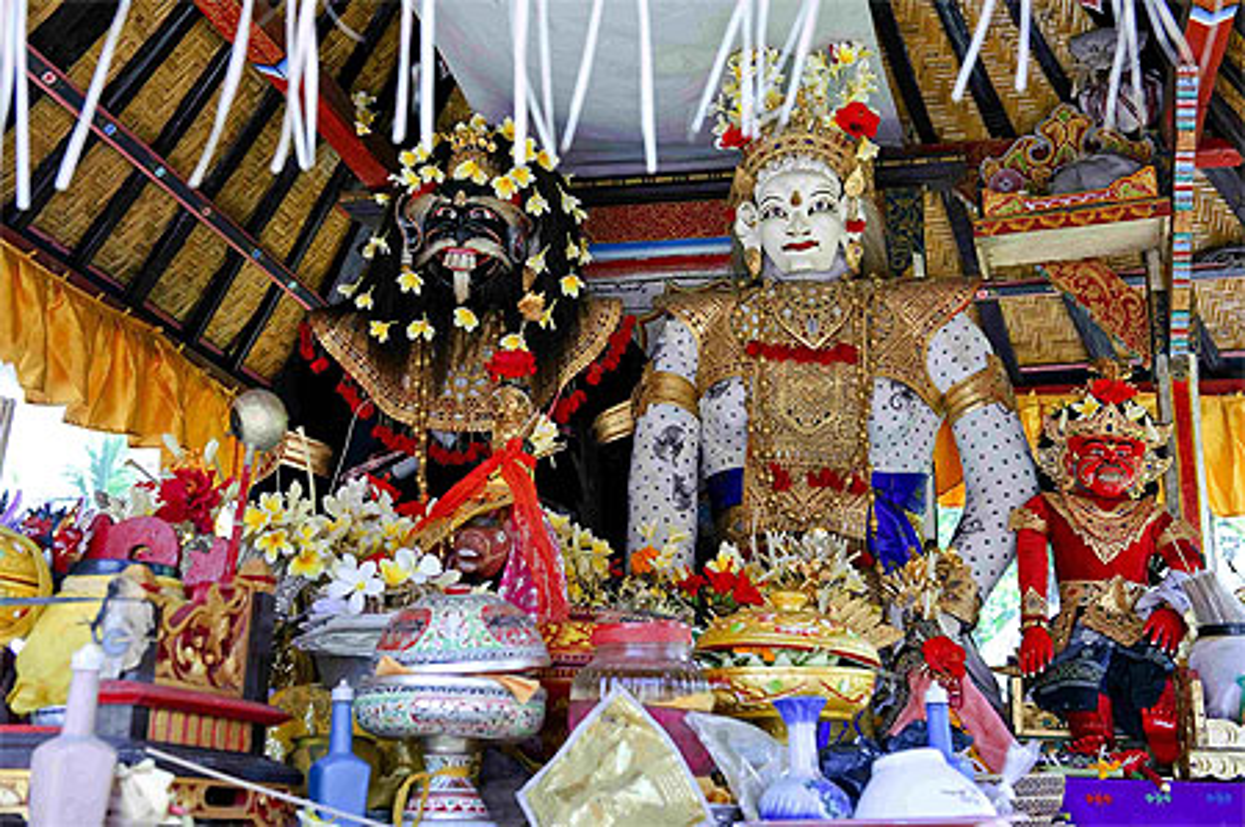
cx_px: 622
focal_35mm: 50
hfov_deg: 39.6
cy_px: 414
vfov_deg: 26.9
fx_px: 1727
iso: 200
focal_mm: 50
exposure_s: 1/45
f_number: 5.6
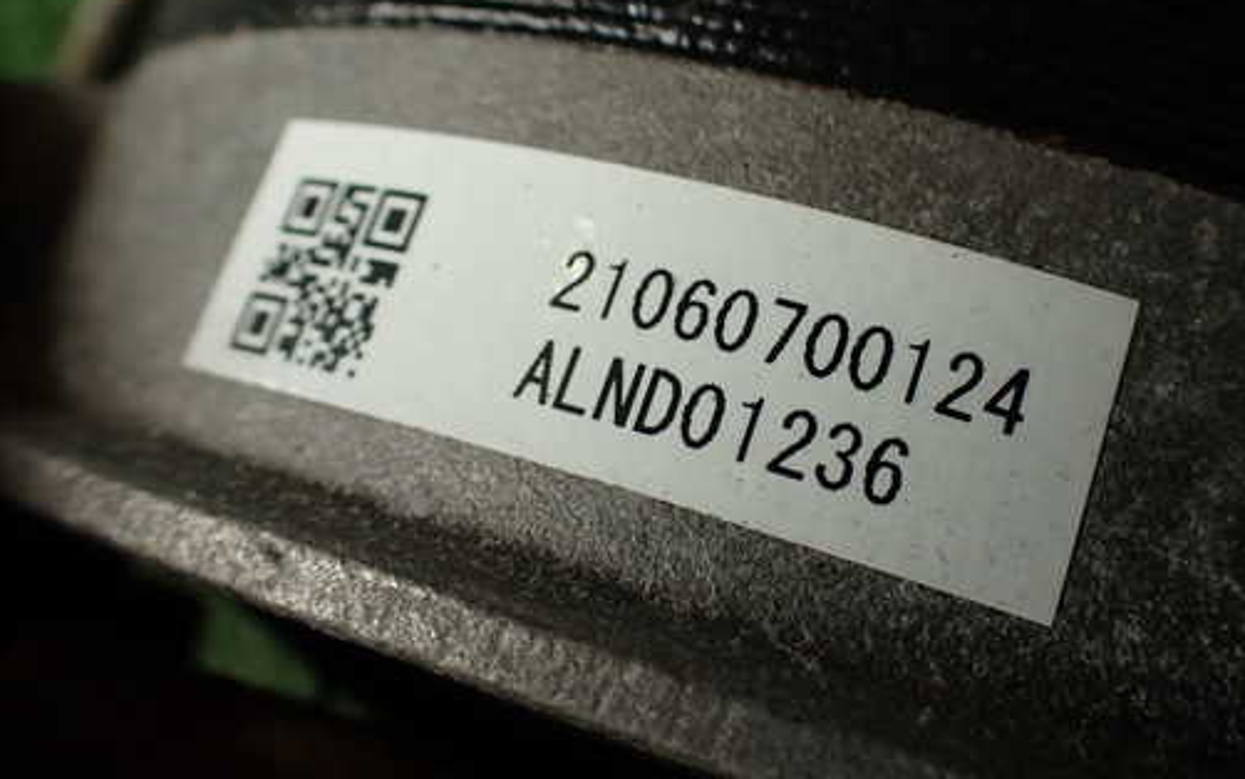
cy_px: 385
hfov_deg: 51.4
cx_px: 702
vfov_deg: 33.6
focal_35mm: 38
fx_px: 1290
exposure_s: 1/160
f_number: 3.2
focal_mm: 5.4
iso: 100
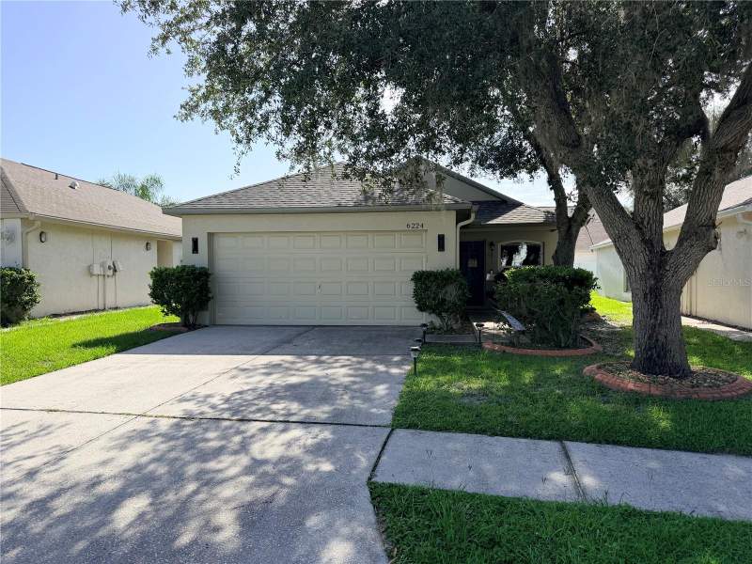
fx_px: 521
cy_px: 282
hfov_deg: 71.6
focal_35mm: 24
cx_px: 376
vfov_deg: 56.8
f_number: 1.78
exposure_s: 1/3425
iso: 100
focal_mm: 6.76
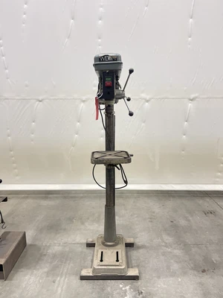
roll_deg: -0.5
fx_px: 215
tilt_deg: -10.9
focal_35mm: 25
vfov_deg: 69.4
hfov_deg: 54.9
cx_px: 112
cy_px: 149
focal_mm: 5.1
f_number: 1.6
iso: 500
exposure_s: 1/60
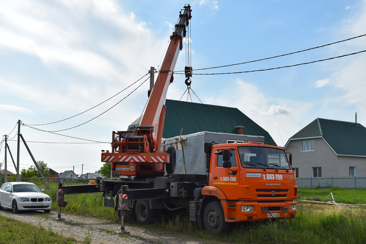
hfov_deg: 51.3
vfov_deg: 35.5
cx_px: 183
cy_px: 122
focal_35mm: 38
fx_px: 381
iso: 200
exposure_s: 1/500
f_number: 11
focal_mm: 25
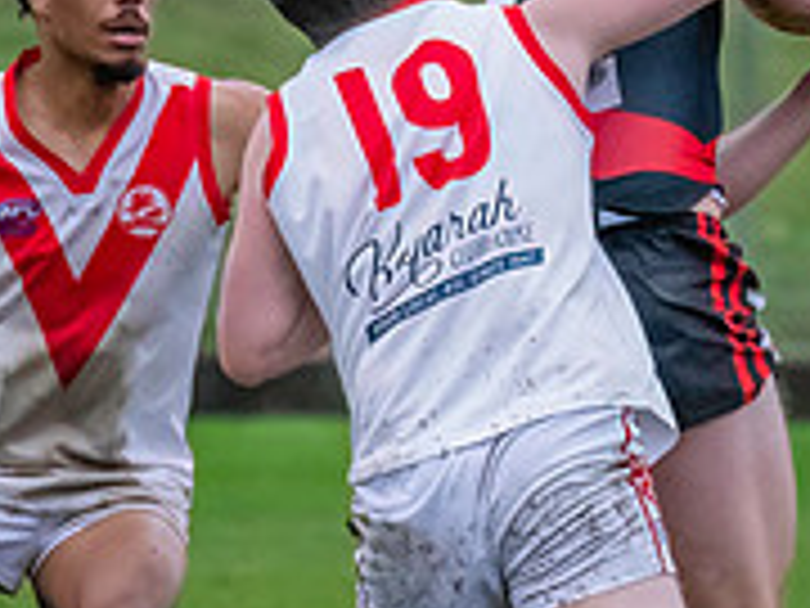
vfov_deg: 0.8
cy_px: 405
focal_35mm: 1952
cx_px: 795
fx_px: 45676
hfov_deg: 1.0
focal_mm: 350
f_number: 6
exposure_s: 1/2500
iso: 6400
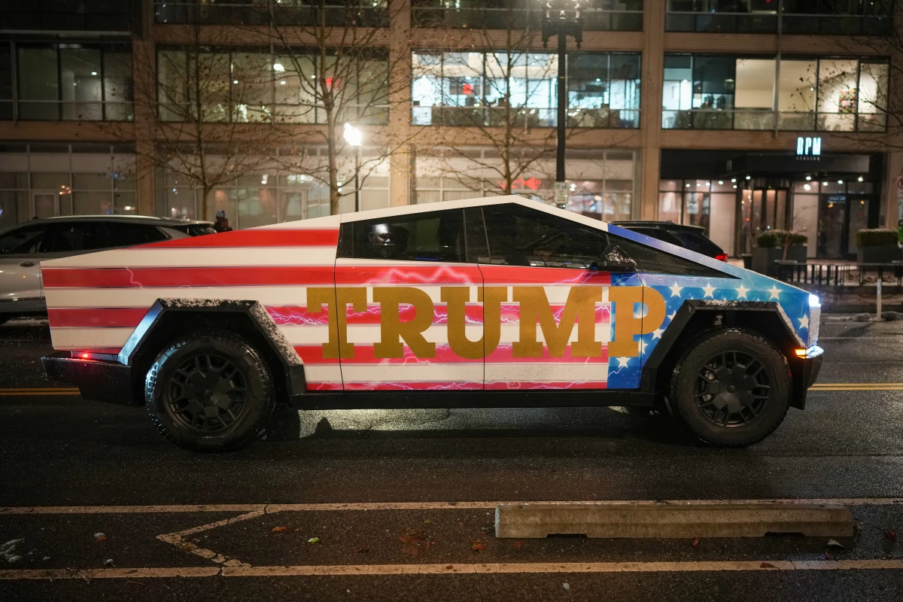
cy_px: 301
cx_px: 452
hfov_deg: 54.4
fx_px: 878
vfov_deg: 37.9
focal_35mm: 35
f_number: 1.4
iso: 1600
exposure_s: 1/200
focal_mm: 35
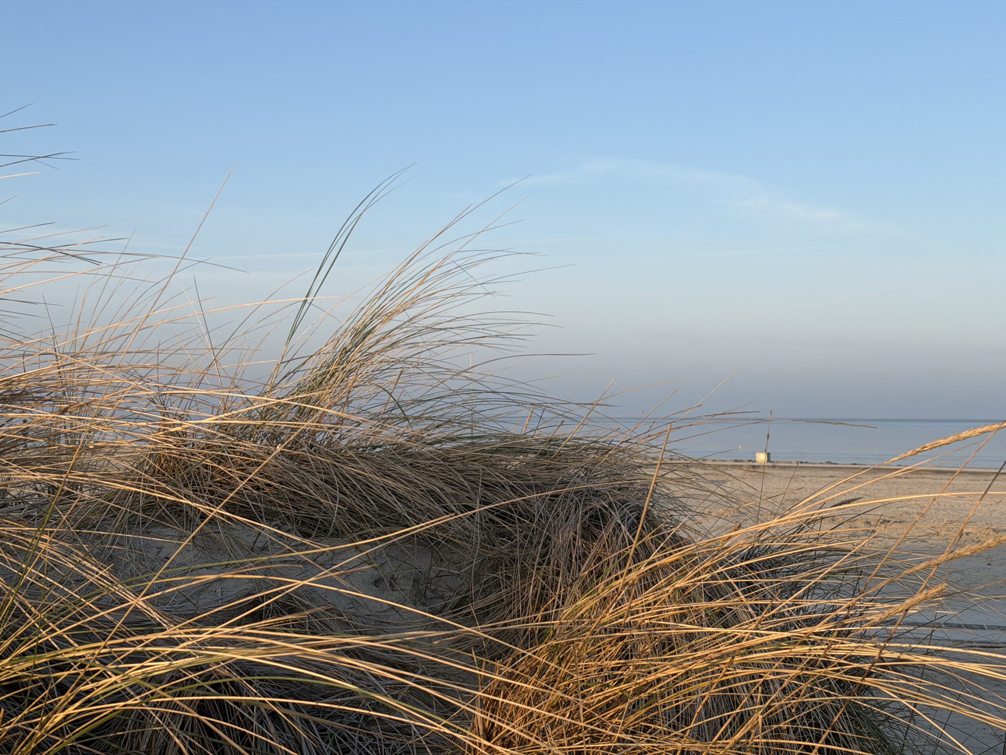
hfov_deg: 39.7
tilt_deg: +1.6
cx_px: 503
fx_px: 1395
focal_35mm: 48
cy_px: 378
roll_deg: -0.8
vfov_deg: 30.3
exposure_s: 1/2146
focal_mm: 6.76
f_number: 1.78
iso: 64
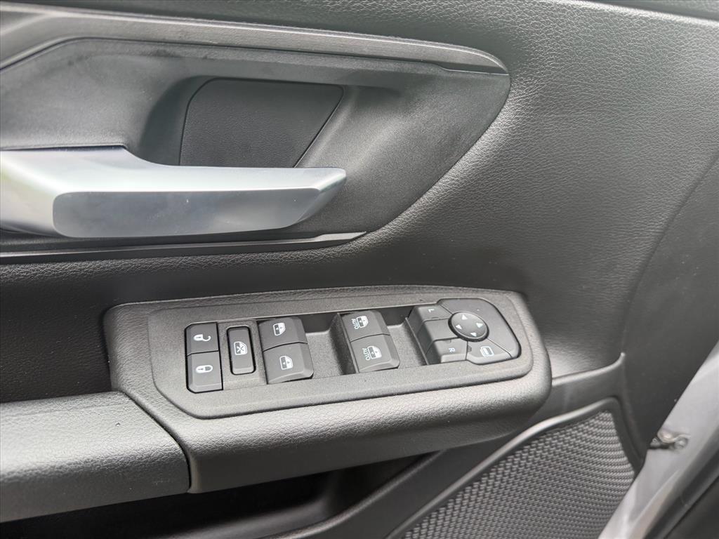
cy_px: 270
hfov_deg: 71.6
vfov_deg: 56.8
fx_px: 498
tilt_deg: -35.3
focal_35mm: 24
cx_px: 360
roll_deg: -9.8
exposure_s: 1/213
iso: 160
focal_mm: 6.76
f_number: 1.78
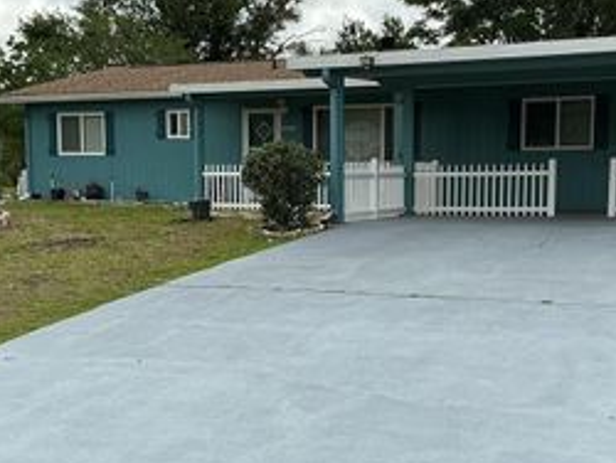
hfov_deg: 33.2
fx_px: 1033
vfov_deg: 25.2
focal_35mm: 58
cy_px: 289
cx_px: 330
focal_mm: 3
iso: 25
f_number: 1.8
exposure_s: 1/1626
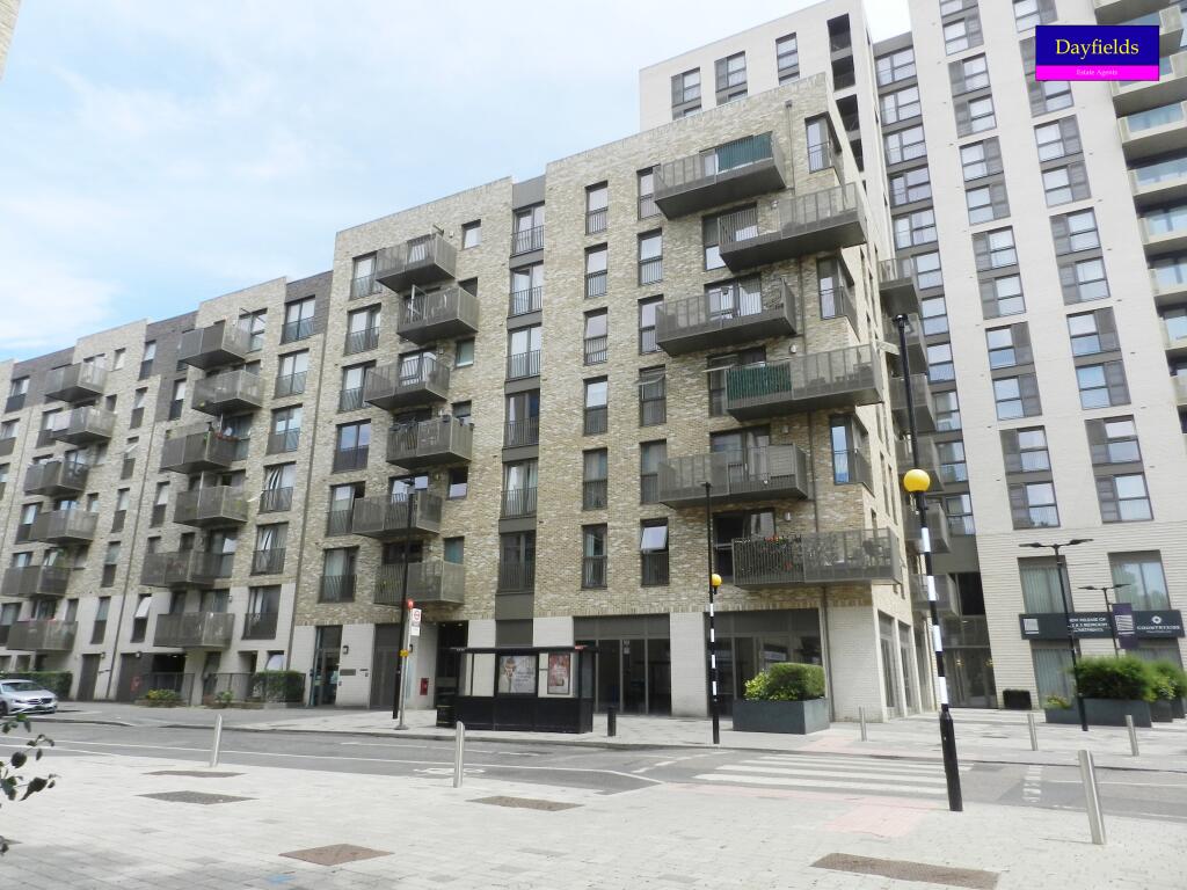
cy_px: 445
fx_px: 789
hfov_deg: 73.9
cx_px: 594
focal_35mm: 23
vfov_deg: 58.9
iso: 160
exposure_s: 1/800
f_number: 4
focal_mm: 4
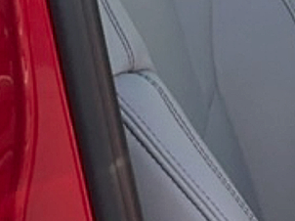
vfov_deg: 9.1
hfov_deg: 11.4
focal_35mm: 159
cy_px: -83
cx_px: 564
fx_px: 1354
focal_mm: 3
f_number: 1.8
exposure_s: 1/153
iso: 32
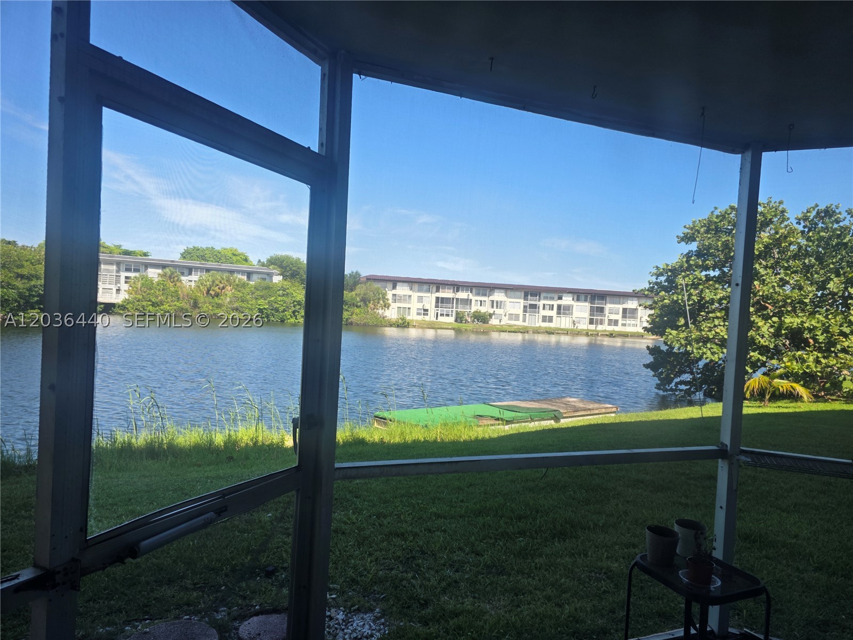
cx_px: 426
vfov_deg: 58.9
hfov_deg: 73.9
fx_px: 567
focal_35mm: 23
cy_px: 320
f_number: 1.7
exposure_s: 1/1372
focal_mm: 6.3
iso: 80
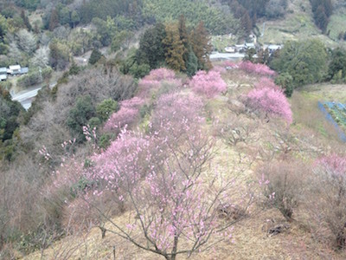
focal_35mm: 35
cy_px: 130
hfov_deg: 52.6
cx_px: 173
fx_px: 350
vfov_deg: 40.7
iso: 80
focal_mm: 4.28
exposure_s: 1/120
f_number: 2.4
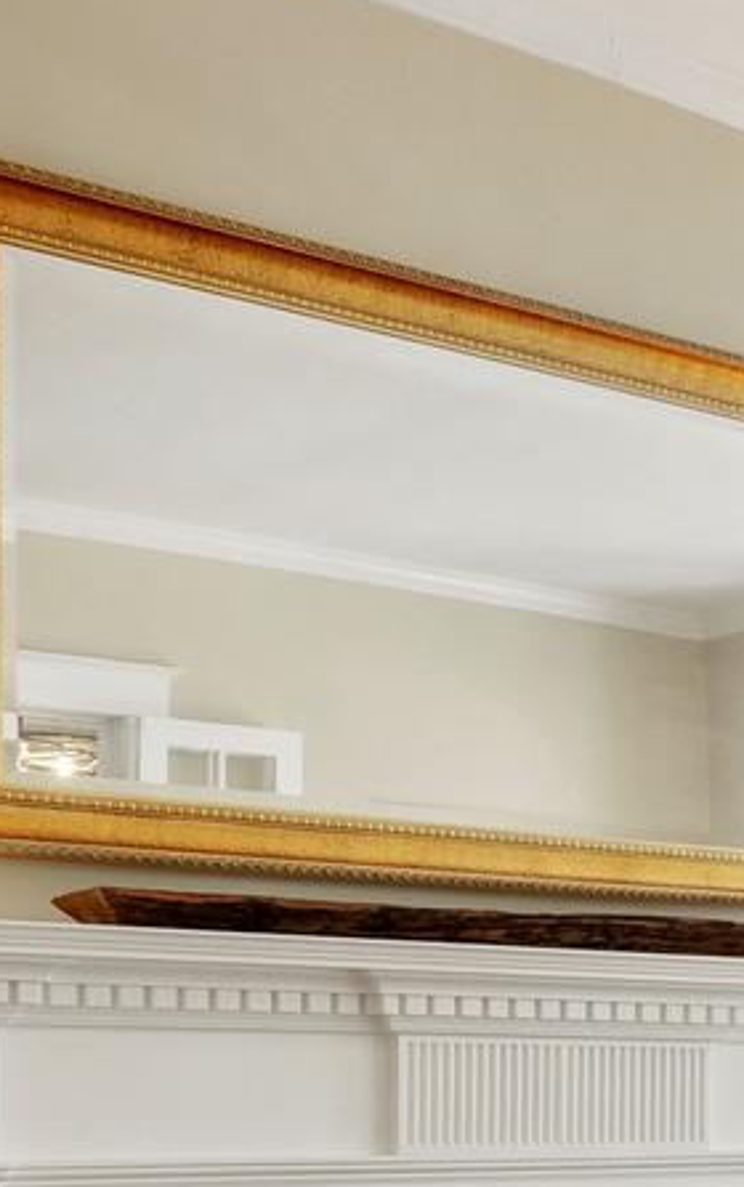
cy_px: 1064
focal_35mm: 70
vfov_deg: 28.3
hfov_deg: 15.4
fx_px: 2267
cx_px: 1432
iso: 400
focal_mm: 10
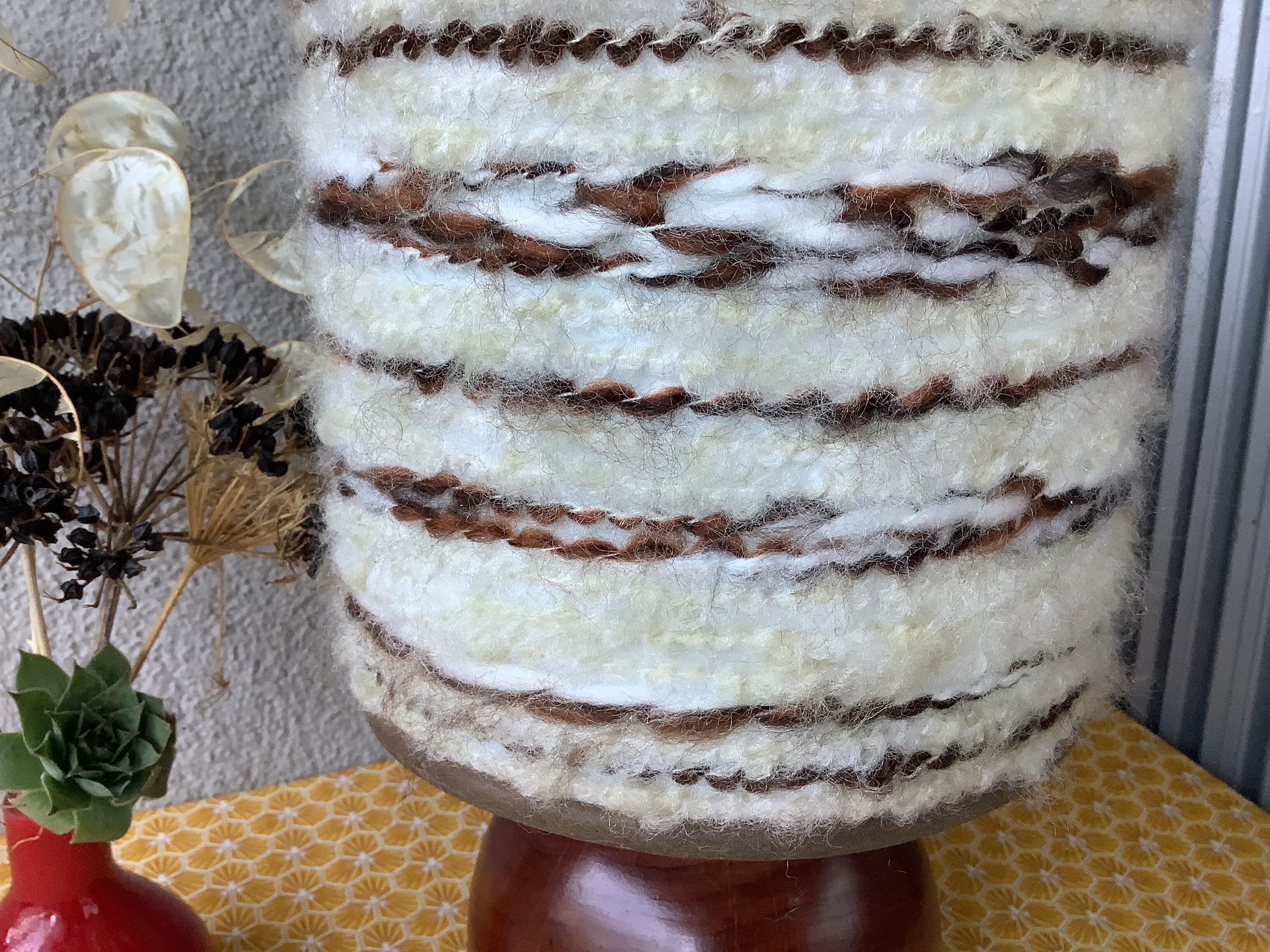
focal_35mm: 31
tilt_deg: -16.5
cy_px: 476
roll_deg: -1.1
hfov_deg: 58.4
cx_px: 635
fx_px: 1137
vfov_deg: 45.4
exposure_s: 1/60
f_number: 2.4
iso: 100
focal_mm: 3.3
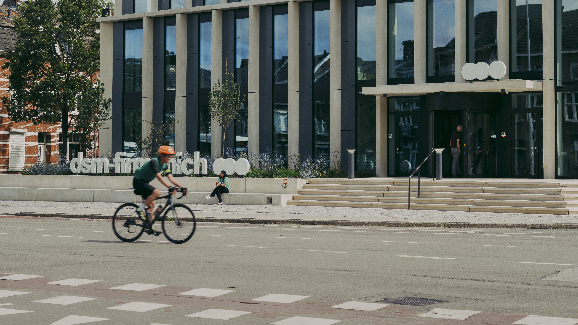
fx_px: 1042
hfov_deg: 31.0
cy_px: 110
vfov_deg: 17.7
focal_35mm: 68
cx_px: 288
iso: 100
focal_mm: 80
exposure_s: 1/200
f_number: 8
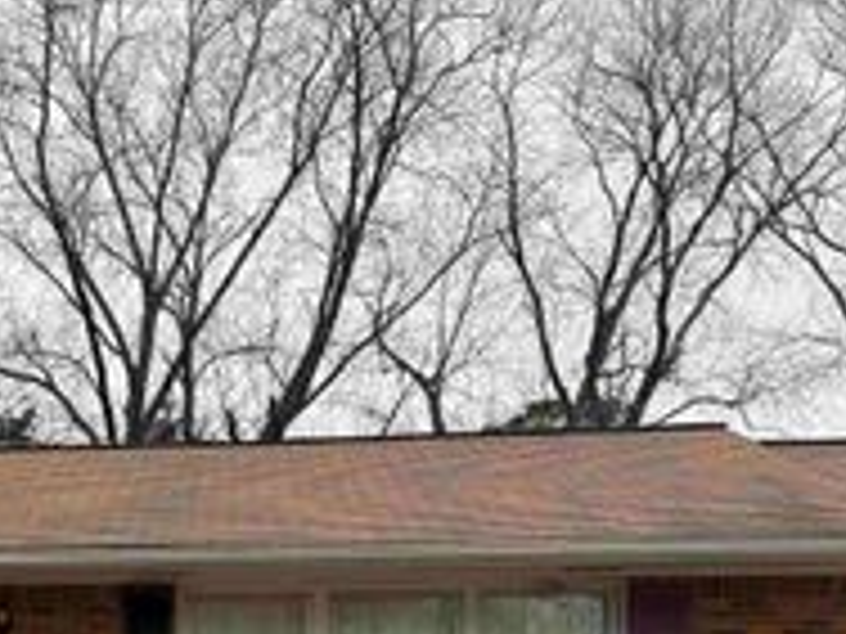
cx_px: -72
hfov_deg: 27.8
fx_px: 1564
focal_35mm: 64
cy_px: 690
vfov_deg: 21.8
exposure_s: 1/858
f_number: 1.78
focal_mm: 6.76
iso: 80
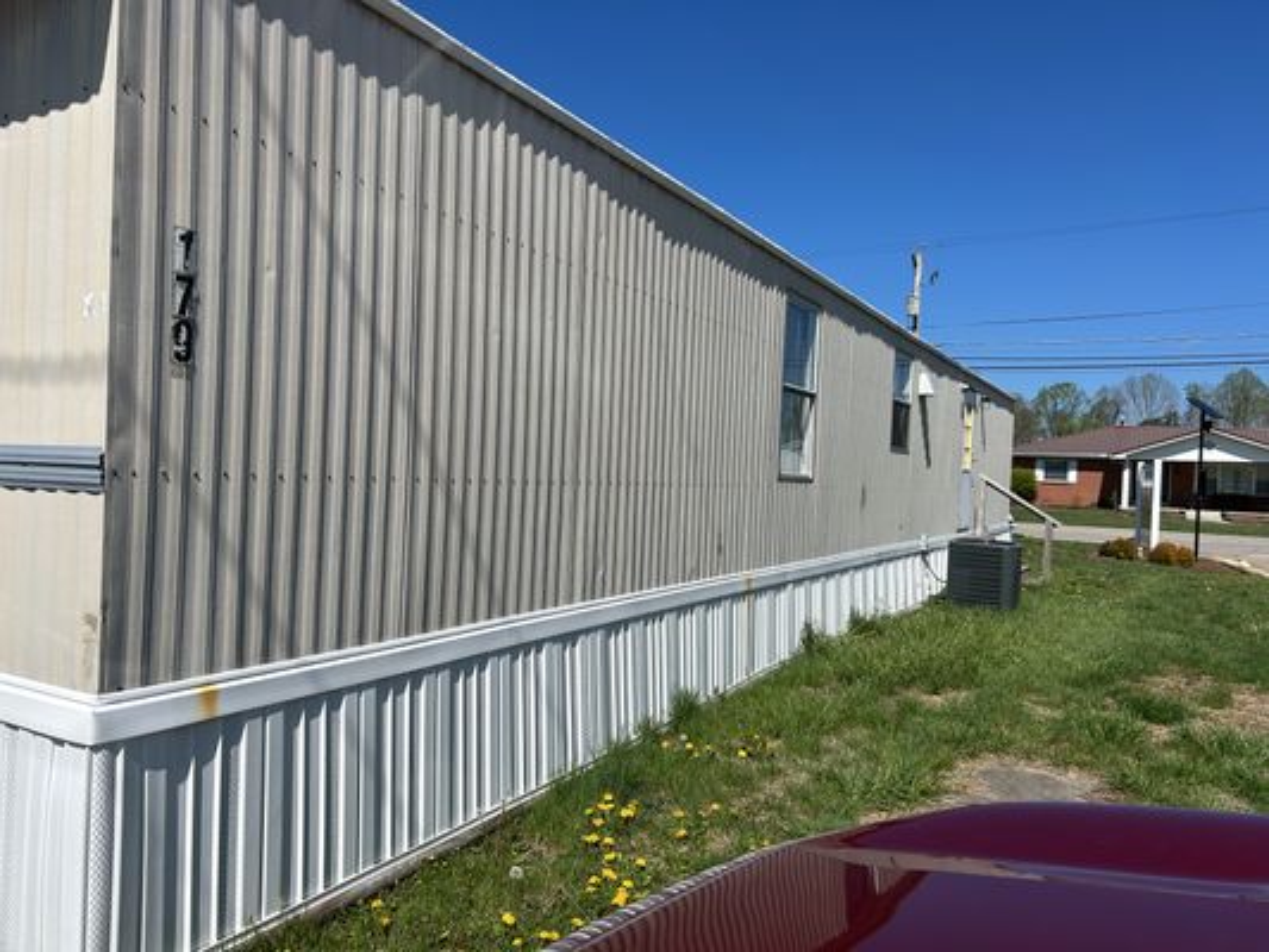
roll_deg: -1.3
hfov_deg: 67.3
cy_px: 476
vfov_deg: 53.1
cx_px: 634
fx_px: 953
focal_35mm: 26
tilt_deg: -0.6
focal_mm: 5.7
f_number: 1.5
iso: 50
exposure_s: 1/8000
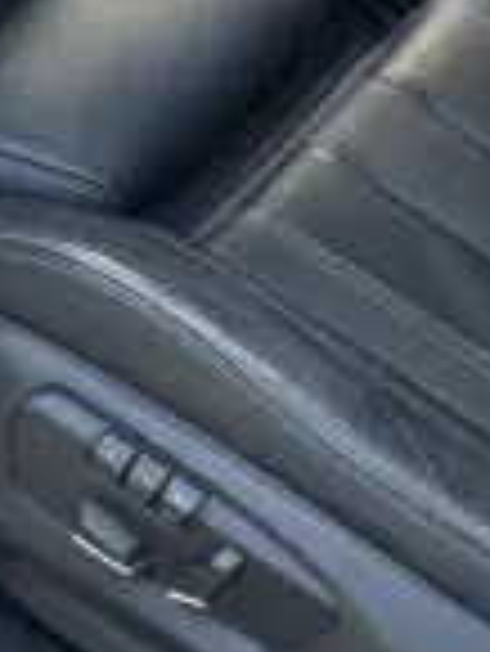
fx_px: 2243
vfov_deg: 16.5
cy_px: 450
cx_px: -94
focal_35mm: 119
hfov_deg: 12.2
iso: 100
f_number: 1.78
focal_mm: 6.76
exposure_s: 1/123
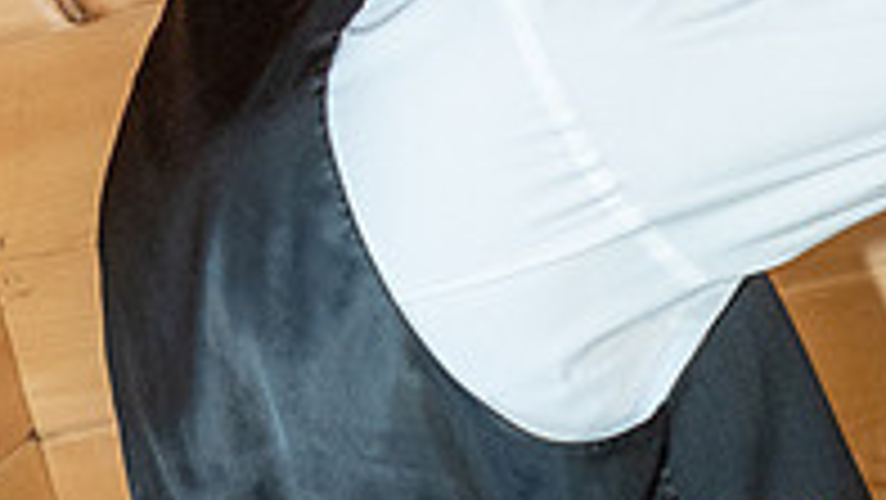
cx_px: 1061
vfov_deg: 16.2
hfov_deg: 25.6
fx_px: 1739
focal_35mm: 74
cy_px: 65
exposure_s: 1/125
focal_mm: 24
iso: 1250
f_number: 4
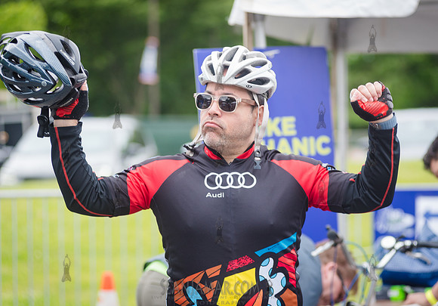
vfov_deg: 9.7
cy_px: 160
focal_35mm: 146
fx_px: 1803
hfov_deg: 13.8
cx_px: 241
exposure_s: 1/640
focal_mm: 135
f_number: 3.5
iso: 400
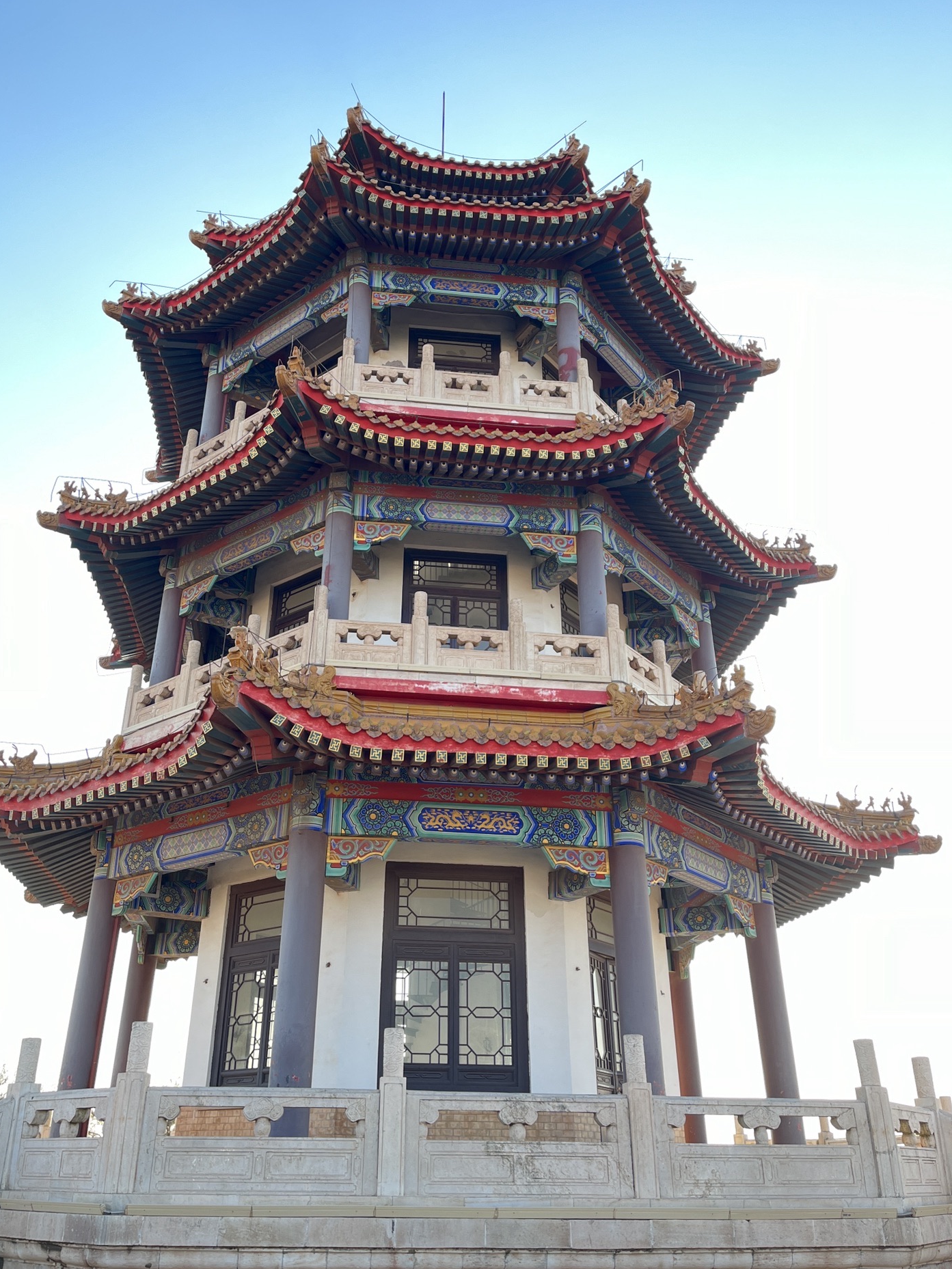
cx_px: 444
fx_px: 1027
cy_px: 612
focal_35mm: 28
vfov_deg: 63.4
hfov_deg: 49.7
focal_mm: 5.1
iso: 50
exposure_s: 1/306
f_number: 1.6
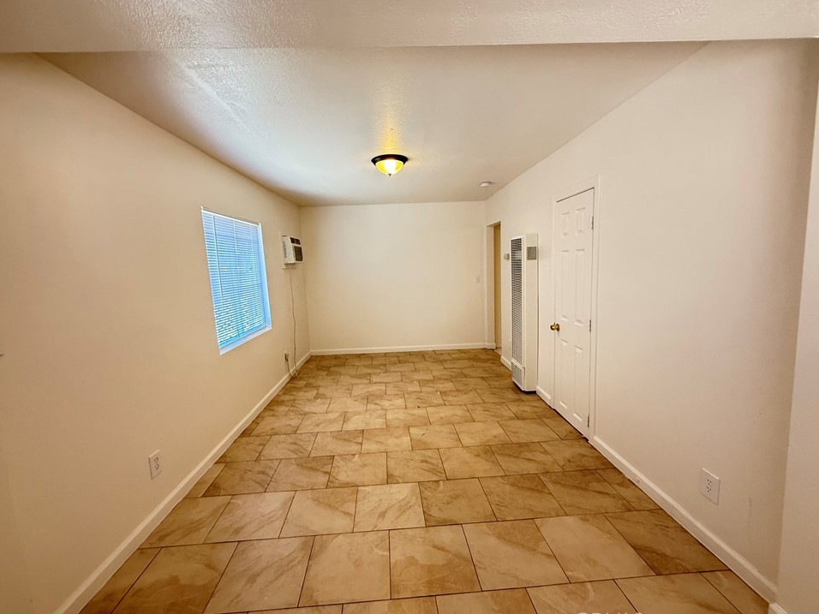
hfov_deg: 98.2
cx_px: 403
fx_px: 355
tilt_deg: -6.7
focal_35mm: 15
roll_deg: +2.5
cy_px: 304
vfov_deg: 81.7
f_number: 2.2
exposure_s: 1/120
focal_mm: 2.22
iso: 400
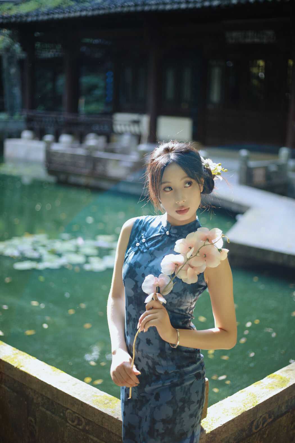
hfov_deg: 27.5
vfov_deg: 40.3
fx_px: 602
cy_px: 222
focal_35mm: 49
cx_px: 148
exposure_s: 1/160
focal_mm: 50
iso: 500
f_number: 1.8
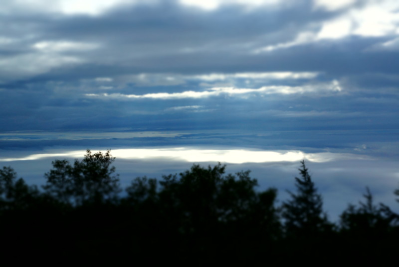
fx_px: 832
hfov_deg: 27.0
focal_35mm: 75
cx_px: 200
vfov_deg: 18.2
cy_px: 134
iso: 320
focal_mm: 50
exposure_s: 1/2000
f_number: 8
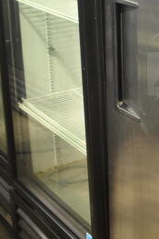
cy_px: 23
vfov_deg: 21.2
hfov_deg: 13.6
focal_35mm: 94
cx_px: 249
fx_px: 624
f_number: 4
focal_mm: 18
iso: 1600
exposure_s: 1/60
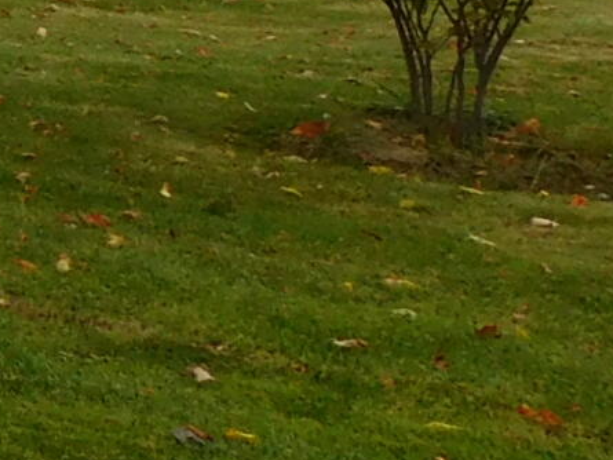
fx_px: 2746
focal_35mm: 155
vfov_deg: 9.4
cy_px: -98
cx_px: -1085
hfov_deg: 10.2
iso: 125
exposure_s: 1/250
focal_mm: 4
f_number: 3
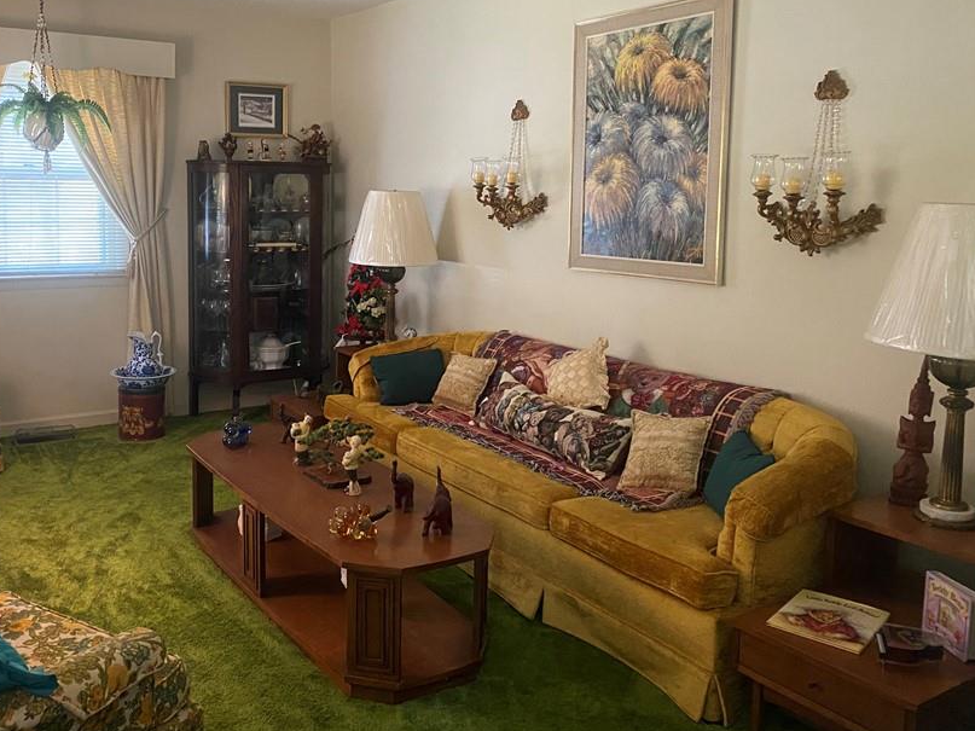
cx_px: 368
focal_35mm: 33
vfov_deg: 42.8
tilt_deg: -6.8
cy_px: 298
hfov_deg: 54.8
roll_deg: -0.8
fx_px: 929
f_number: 1.8
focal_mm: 4.25
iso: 500
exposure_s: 1/40
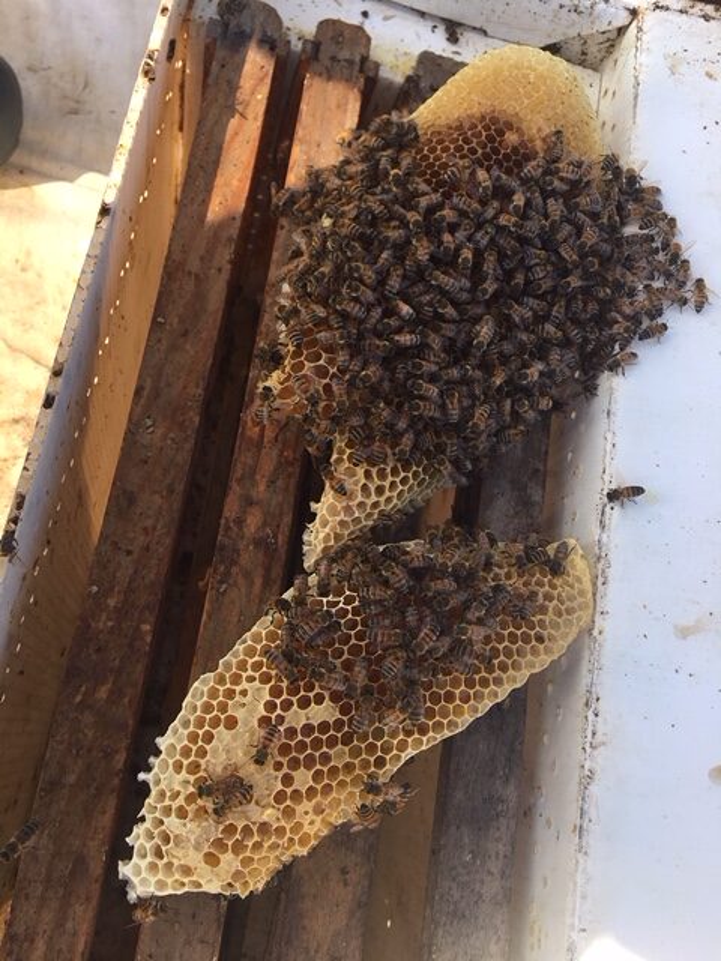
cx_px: 360
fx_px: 805
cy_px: 480
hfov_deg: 48.2
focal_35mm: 29
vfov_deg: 61.7
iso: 25
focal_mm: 4.15
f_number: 2.2
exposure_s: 1/484
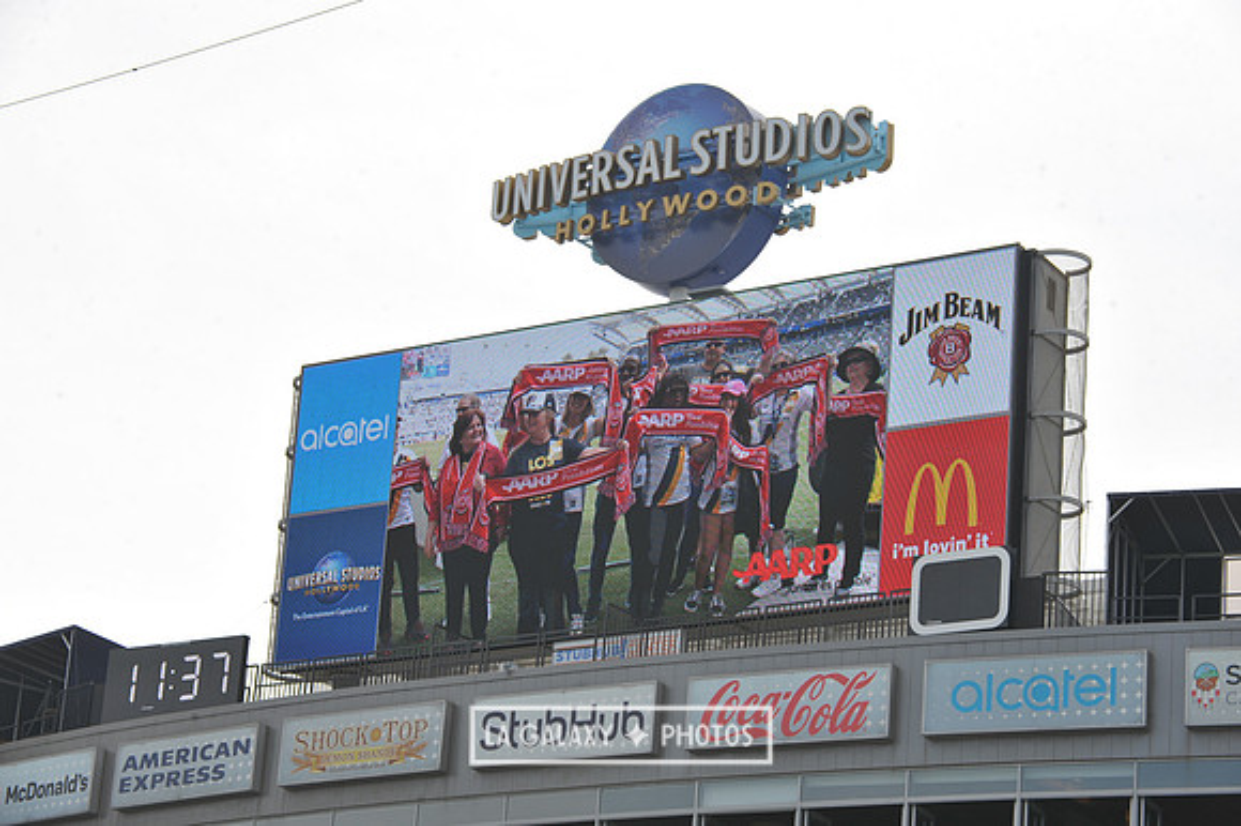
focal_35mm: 110
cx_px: 620
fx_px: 3790
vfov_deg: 12.4
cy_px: 413
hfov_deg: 18.6
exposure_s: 1/400
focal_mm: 110
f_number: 11
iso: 250
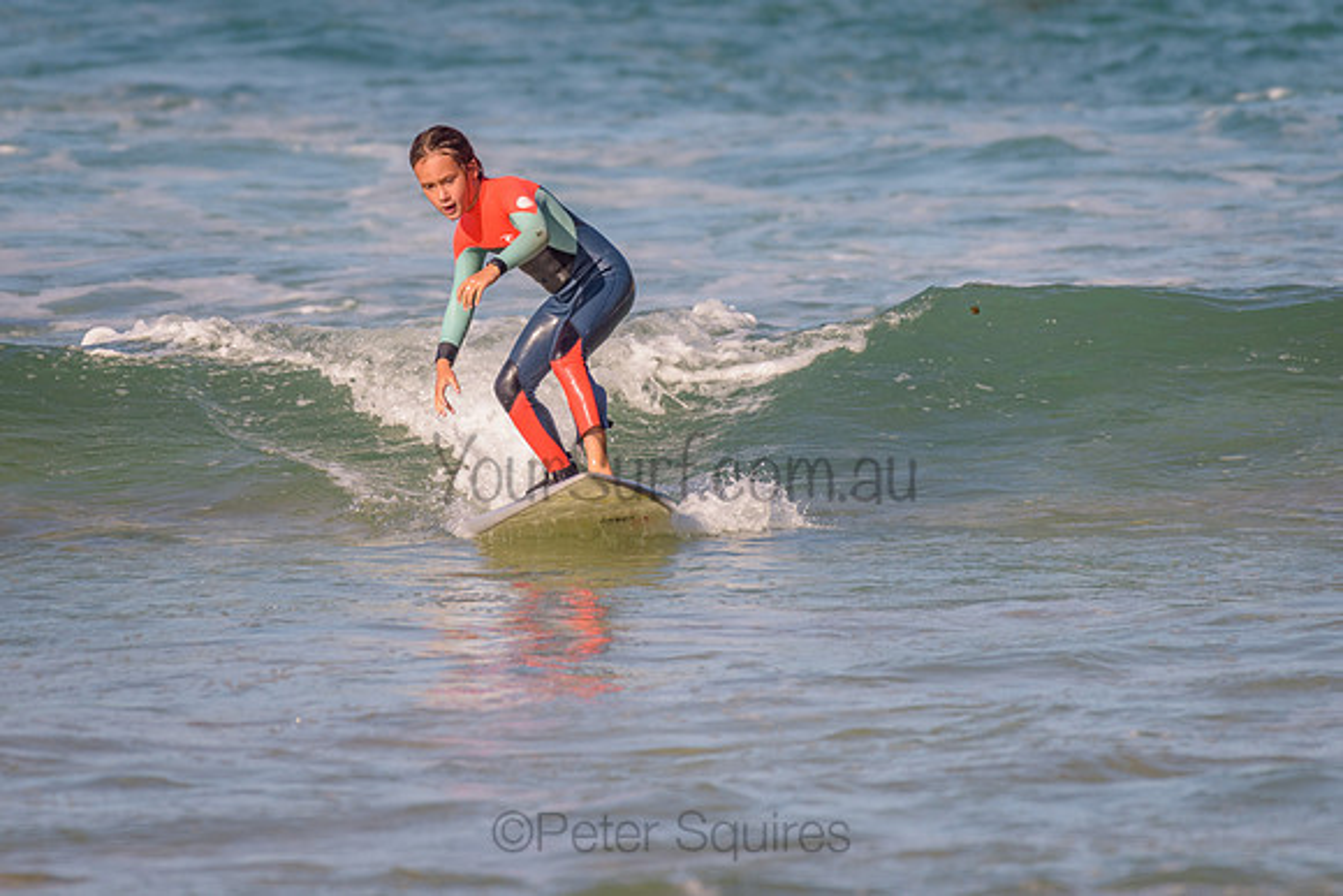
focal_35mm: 665
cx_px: 573
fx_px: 24827
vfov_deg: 2.1
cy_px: 300
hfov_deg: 3.1
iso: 220
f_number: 5.6
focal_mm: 500
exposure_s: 1/2000
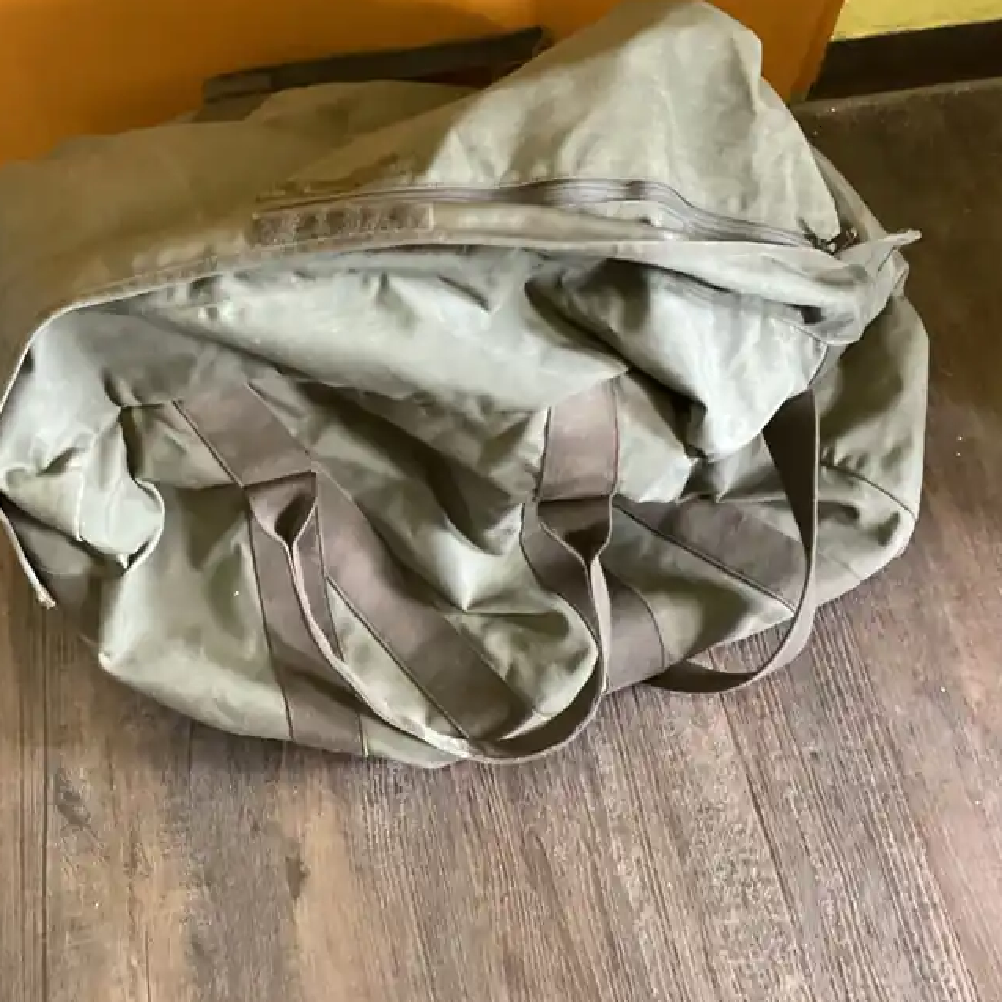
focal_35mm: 43
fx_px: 1408
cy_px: 458
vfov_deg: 39.1
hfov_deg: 38.9
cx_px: 381
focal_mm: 3.3
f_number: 2.4
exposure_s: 1/33
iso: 400
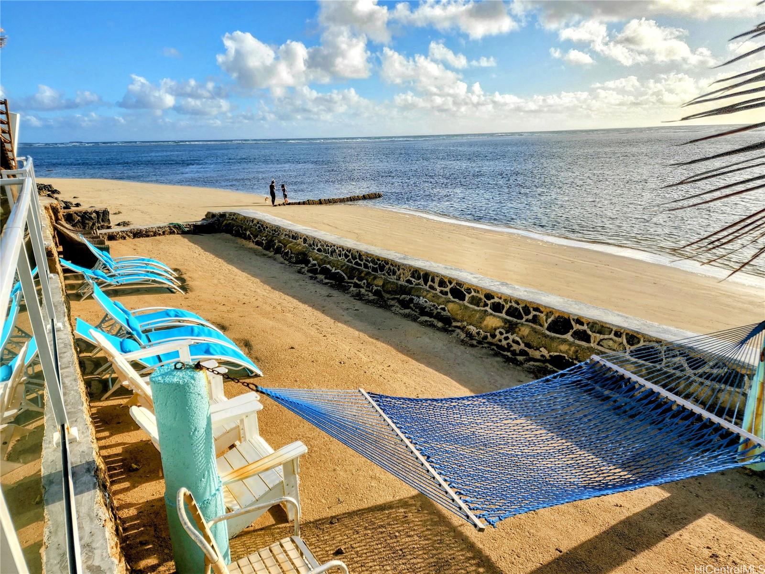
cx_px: 382
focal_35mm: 23
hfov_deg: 73.9
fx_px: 508
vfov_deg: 58.9
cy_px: 287
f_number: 1.8
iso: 12
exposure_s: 1/1000
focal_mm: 6.4
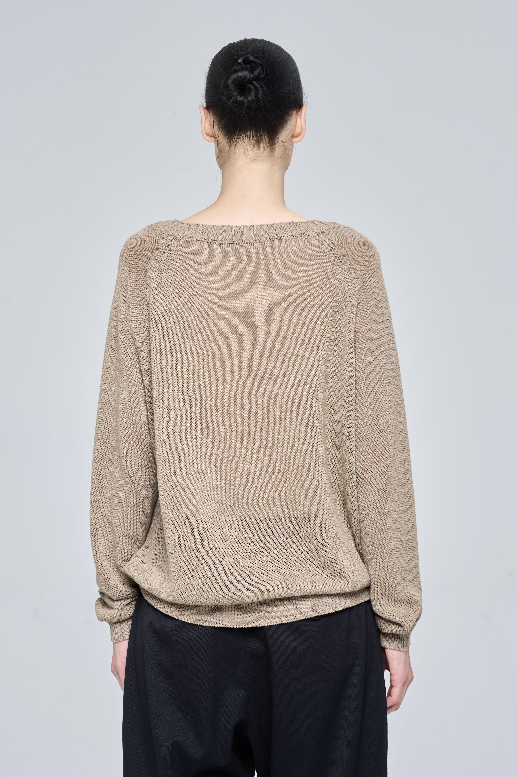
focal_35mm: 85
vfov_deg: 23.9
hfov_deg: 16.1
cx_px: 259
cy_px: 388
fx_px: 1834
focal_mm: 85
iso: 200
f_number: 8
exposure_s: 1/125
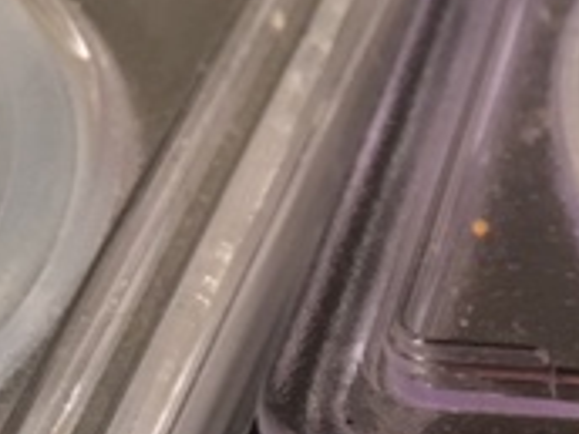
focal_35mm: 108
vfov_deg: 12.8
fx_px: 1806
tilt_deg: -52.1
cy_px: 700
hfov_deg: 15.7
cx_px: 1023
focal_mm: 4.15
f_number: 2.2
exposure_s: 1/15
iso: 64
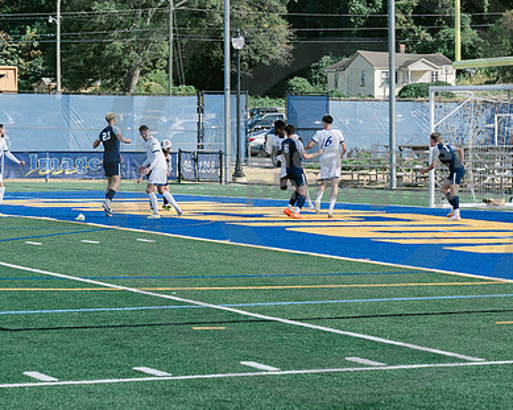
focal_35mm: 161
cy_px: 157
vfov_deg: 9.6
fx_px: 2444
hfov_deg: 12.0
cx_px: 310
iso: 640
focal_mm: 70
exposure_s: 1/1000
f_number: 5.6
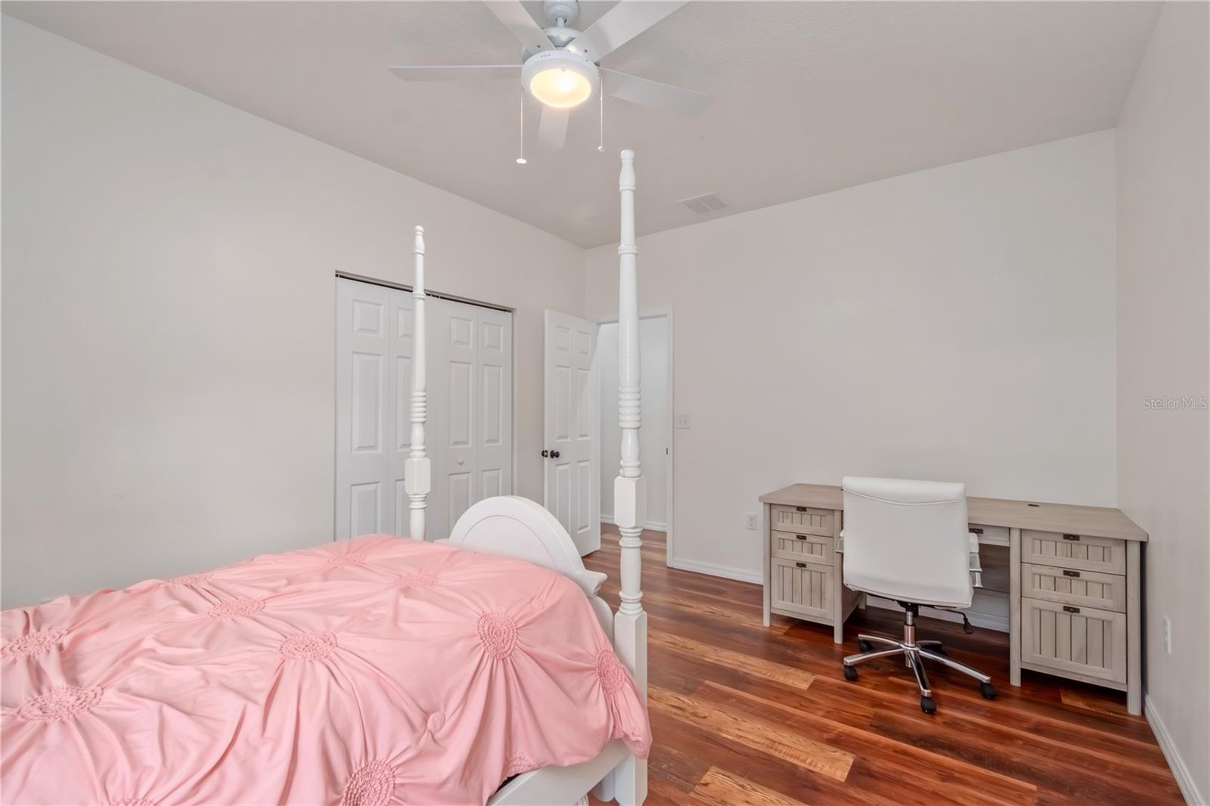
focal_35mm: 15
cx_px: 605
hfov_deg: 100.4
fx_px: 504
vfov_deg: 77.3
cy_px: 403
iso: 250
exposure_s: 1/1.67
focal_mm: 10
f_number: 9
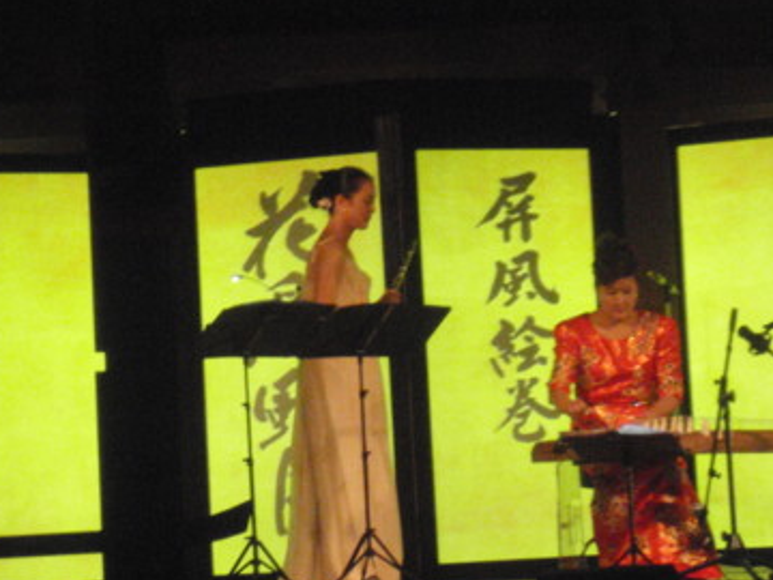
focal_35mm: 170
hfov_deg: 11.6
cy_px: 247
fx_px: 3796
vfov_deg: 8.7
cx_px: 303
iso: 800
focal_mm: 18.2
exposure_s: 1/15
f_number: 5.1
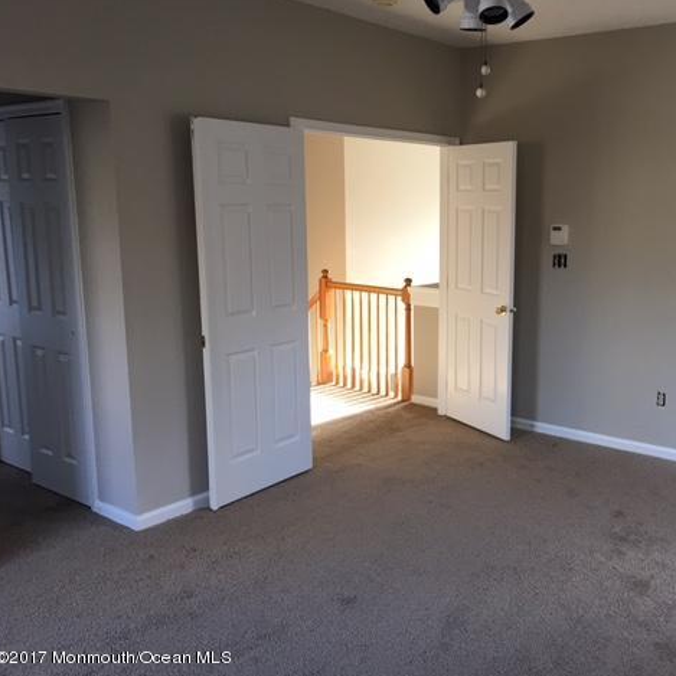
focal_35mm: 35
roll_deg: -1.2
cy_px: 340
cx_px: 448
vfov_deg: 47.2
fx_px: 773
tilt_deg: -8.1
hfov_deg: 46.5
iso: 25
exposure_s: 1/15
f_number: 2.2
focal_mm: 4.15
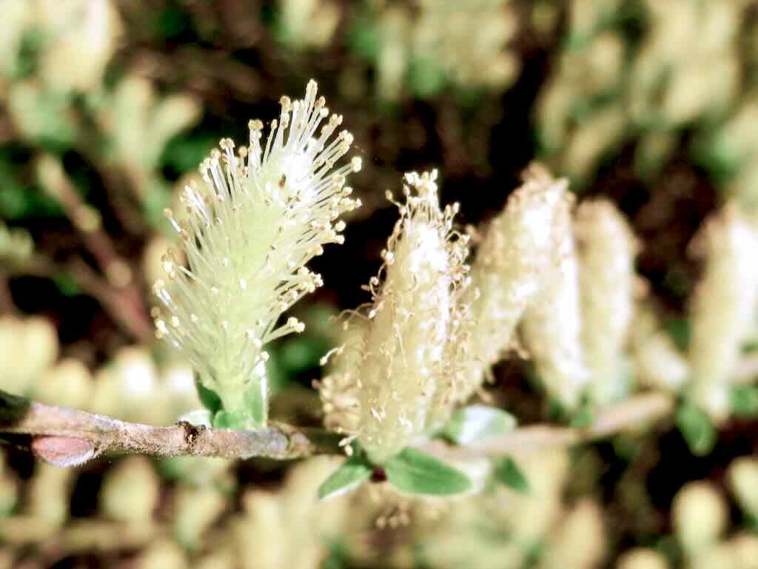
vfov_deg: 46.8
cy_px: 284
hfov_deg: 59.9
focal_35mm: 30
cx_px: 379
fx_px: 657
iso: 160
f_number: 3.5
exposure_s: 1/574
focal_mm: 5.4
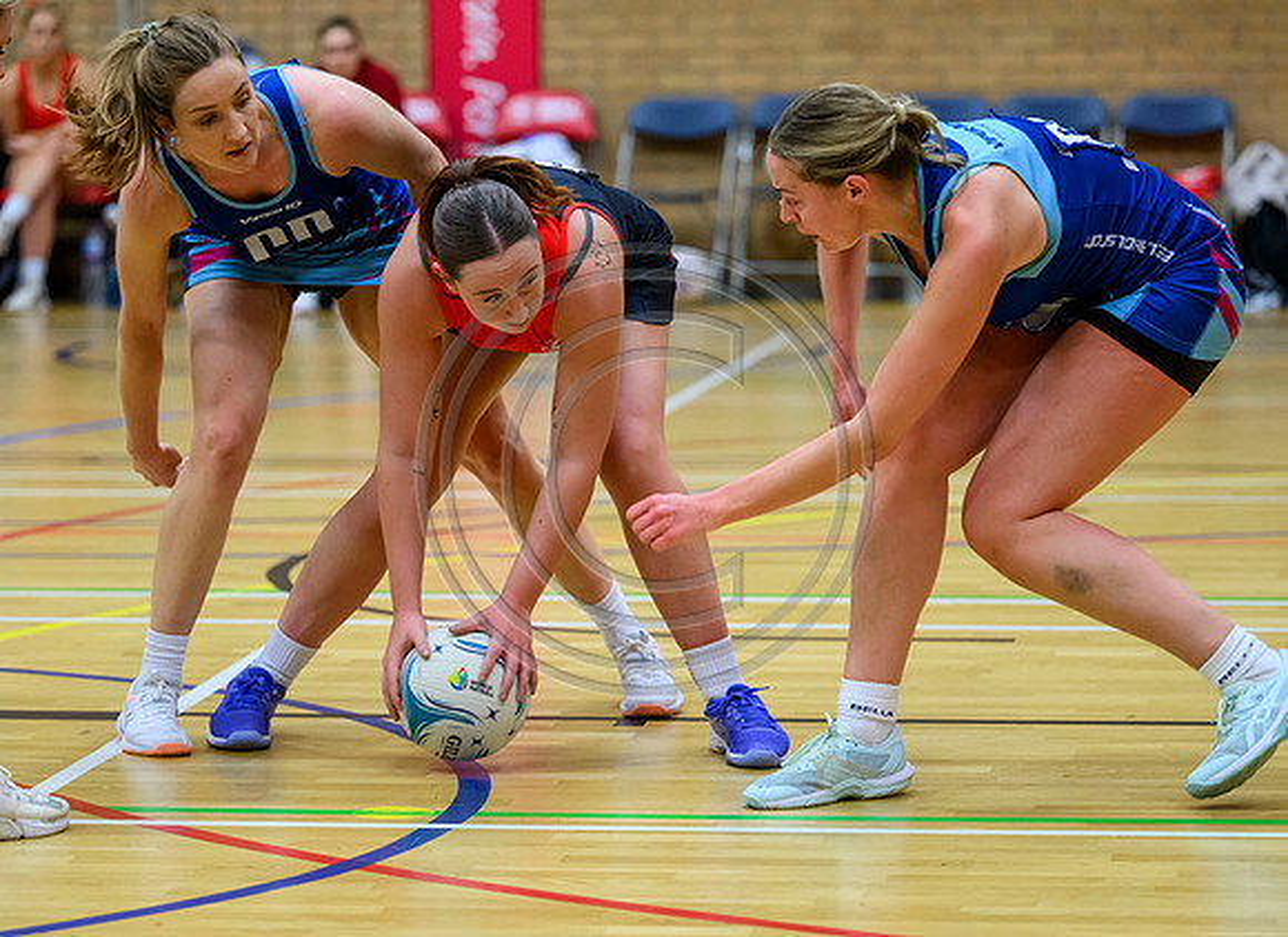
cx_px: 596
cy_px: 553
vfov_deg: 9.7
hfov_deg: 13.3
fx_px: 5534
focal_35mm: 150
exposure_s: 1/1000
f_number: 2.8
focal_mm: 120
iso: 5000
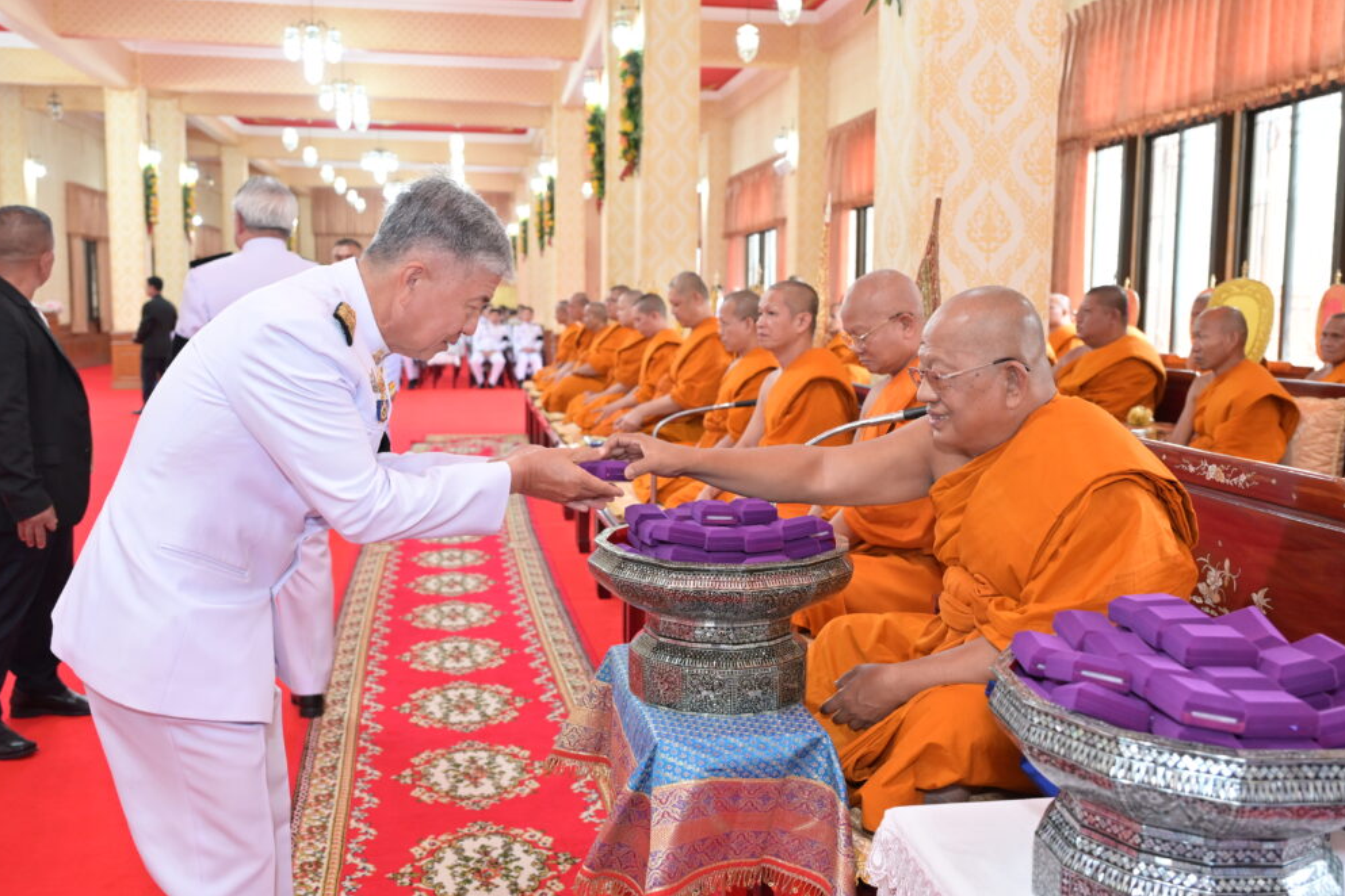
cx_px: 660
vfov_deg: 41.1
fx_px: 1195
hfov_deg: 58.7
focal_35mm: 32
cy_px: 440
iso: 1600
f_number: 4
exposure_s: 1/50
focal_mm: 31
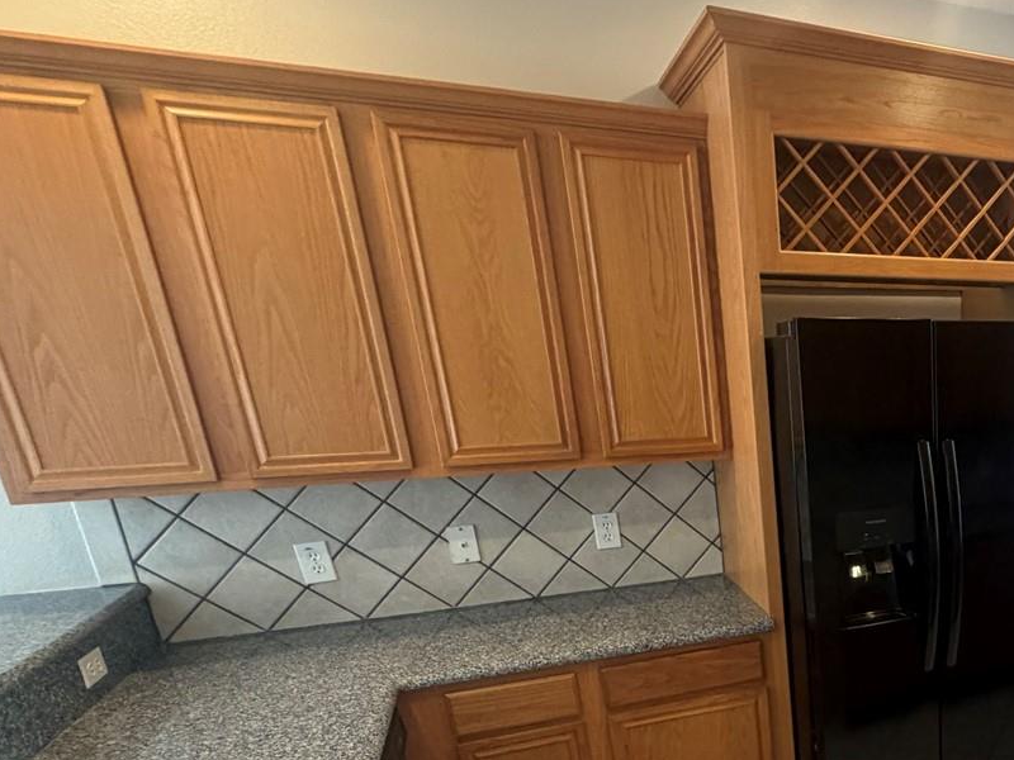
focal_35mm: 28
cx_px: 947
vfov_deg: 46.5
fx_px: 820
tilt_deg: -19.0
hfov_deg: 53.8
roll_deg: +0.3
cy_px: 633
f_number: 2.2
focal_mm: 2.22
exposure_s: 1/60
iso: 250
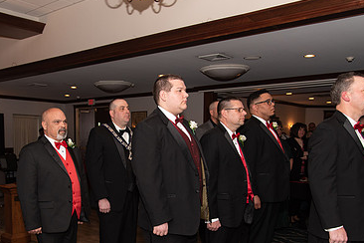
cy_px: 171
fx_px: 384
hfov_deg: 50.4
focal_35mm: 38
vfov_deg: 34.6
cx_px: 148
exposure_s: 1/200
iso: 800
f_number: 4
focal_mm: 24
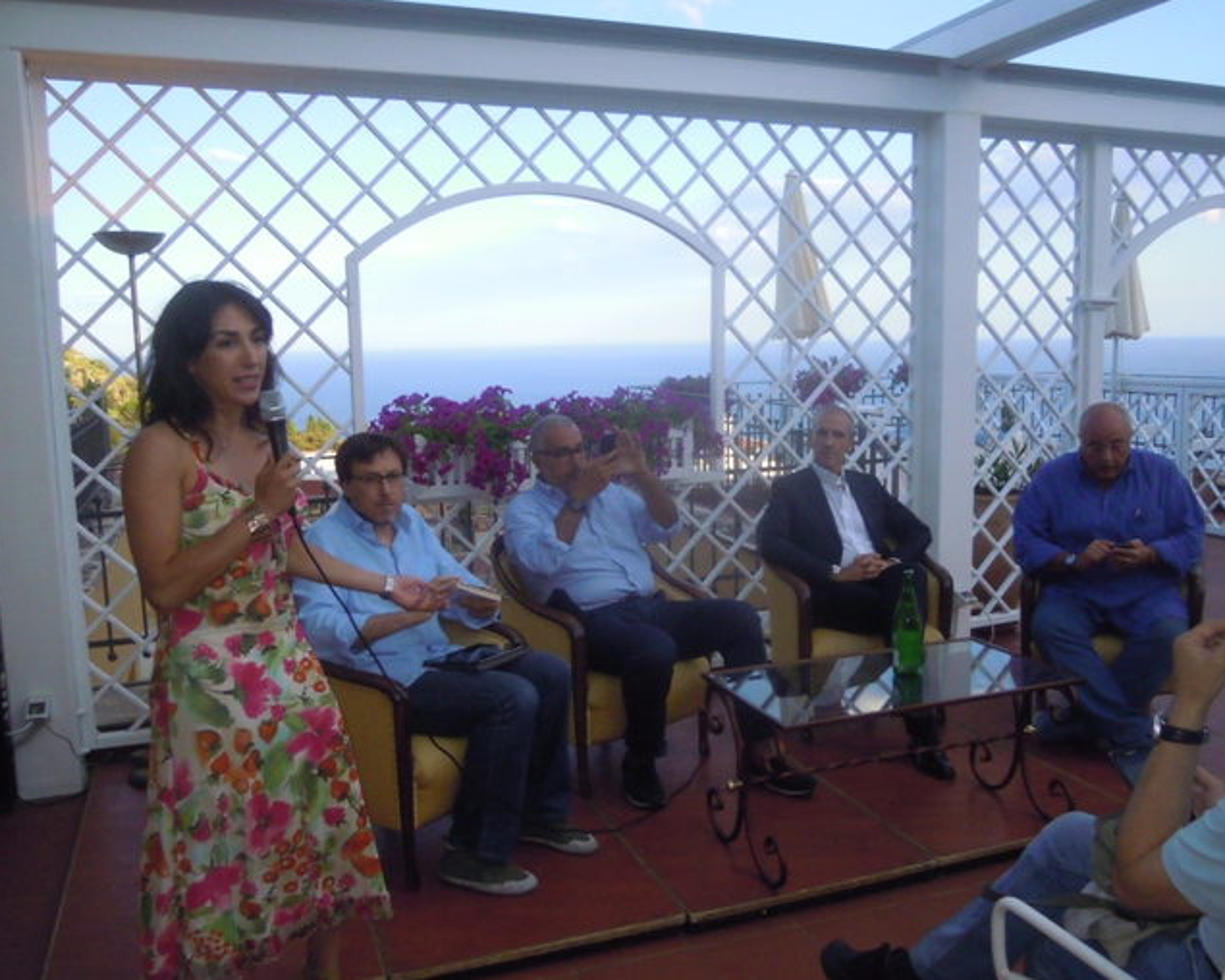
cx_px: 671
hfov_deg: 57.1
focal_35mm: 31
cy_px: 502
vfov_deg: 47.1
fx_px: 1124
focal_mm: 5
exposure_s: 1/250
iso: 400
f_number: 7.6
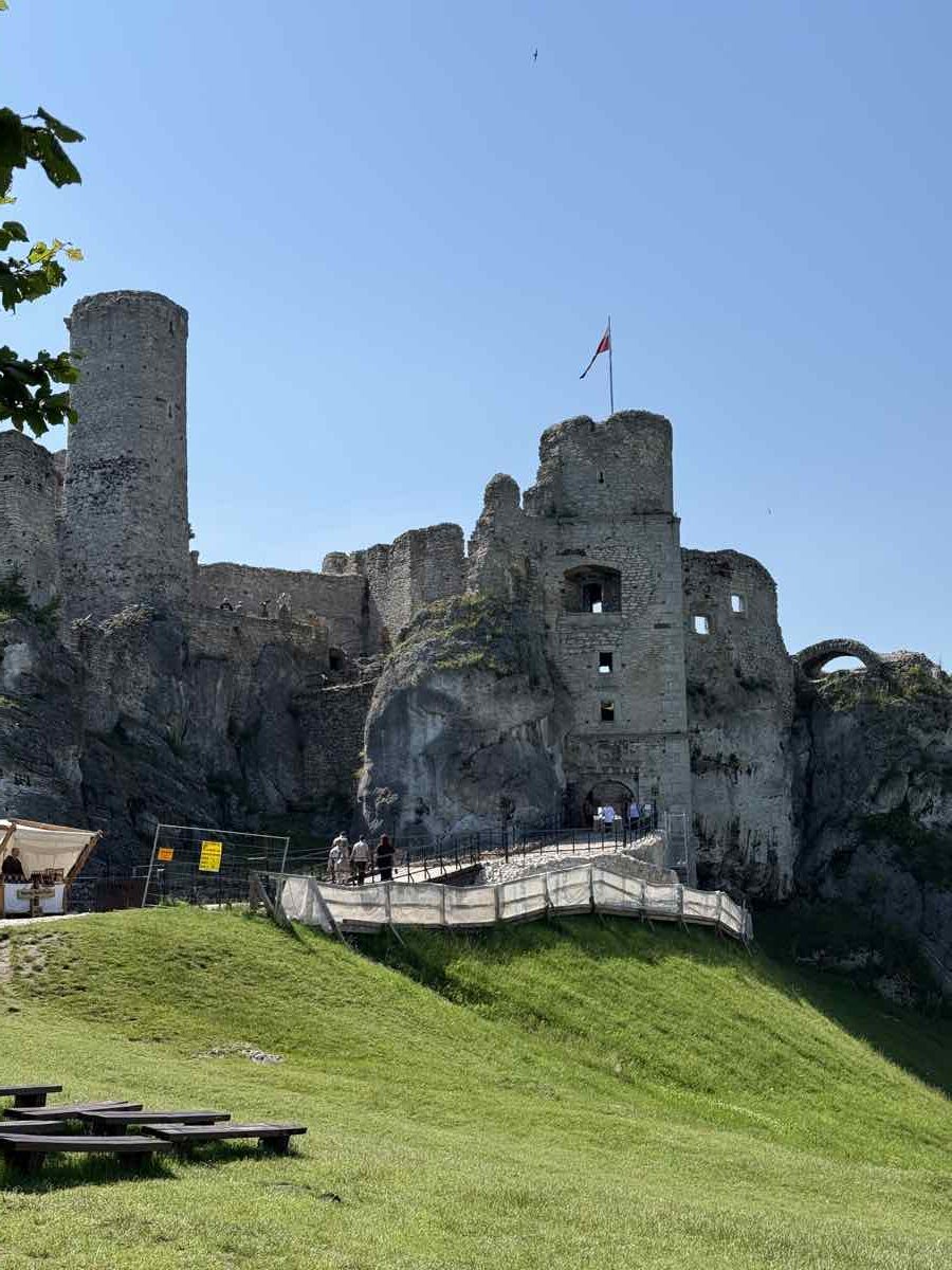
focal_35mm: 48
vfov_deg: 39.7
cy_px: 635
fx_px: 1760
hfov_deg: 30.3
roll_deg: +0.3
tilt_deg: +9.3
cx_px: 476
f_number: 1.78
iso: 64
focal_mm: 6.76
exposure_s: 1/6024
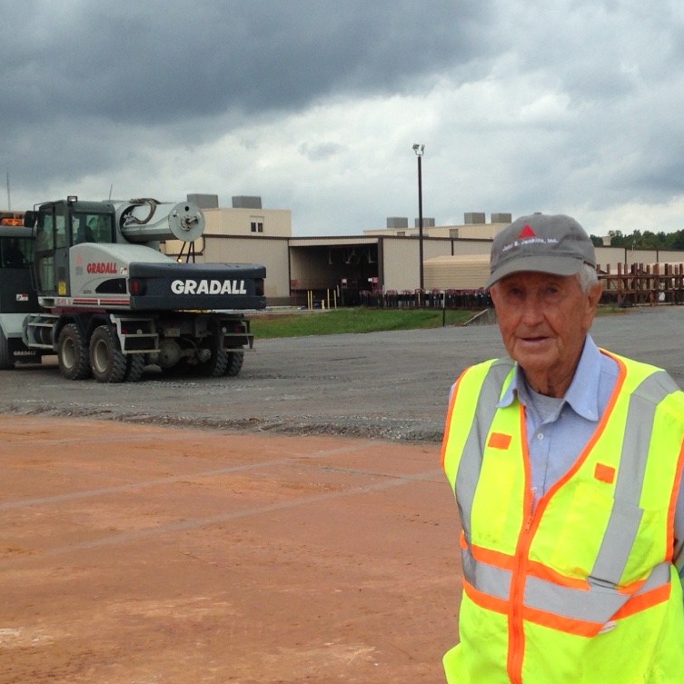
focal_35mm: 62
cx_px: 450
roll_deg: -0.9
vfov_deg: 27.7
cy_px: 372
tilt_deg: -1.8
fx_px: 1386
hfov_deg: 27.6
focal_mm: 4.12
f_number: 2.4
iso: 50
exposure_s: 1/847
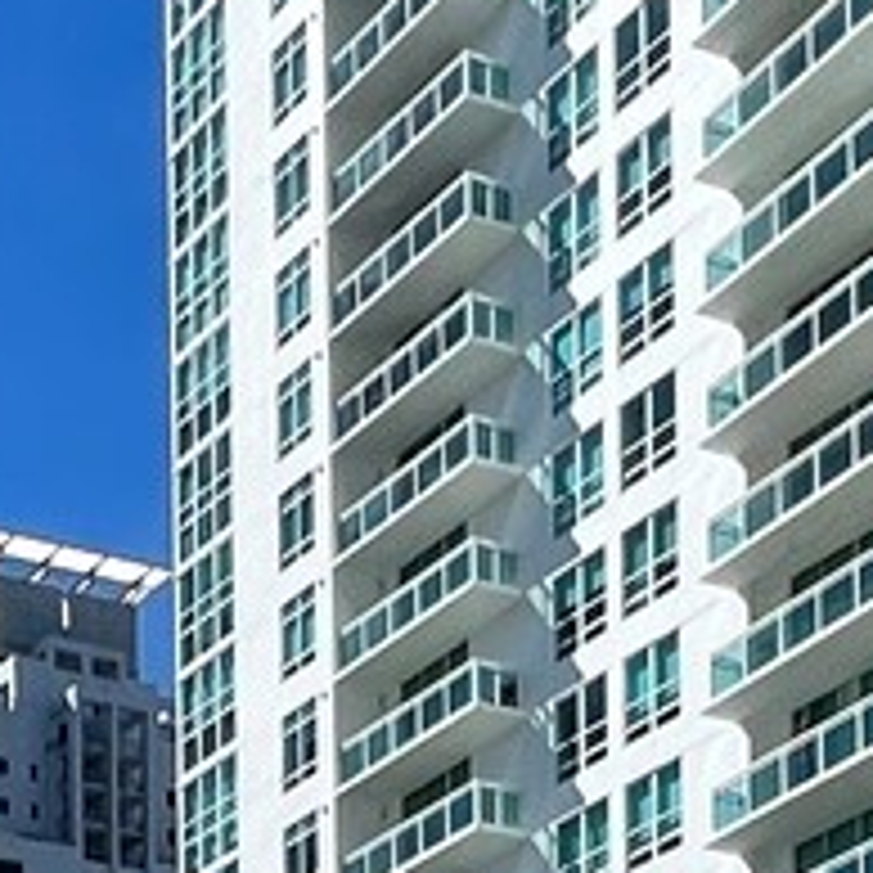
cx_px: -284
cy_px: 2056
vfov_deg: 13.6
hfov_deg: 17.1
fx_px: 2711
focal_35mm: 95
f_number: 1.8
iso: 40
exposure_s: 1/3650
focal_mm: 1.57
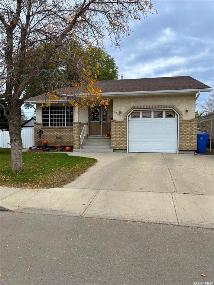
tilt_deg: -3.3
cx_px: 107
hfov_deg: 53.1
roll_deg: -0.1
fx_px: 214
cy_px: 142
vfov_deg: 67.3
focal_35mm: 26
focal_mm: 5.1
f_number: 1.6
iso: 50
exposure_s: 1/1536
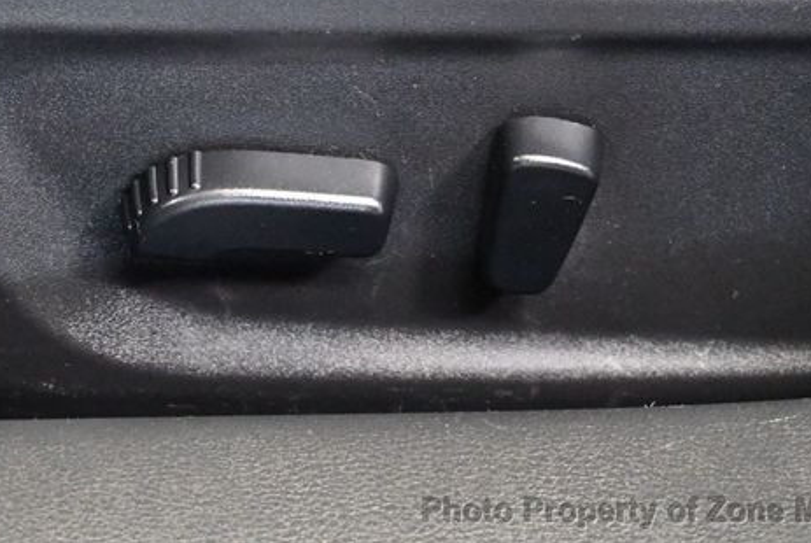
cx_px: 401
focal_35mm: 152
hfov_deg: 13.5
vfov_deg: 9.0
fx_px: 3429
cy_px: 170
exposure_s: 1/40
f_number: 5.6
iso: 12800
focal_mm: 55
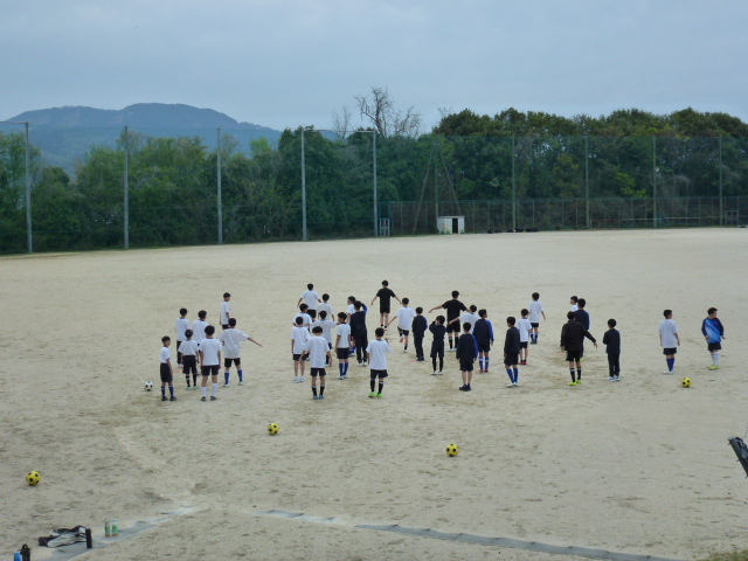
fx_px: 1102
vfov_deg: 28.6
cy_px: 280
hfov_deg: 37.5
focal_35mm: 51
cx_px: 374
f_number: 4.1
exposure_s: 1/400
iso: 160
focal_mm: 8.7
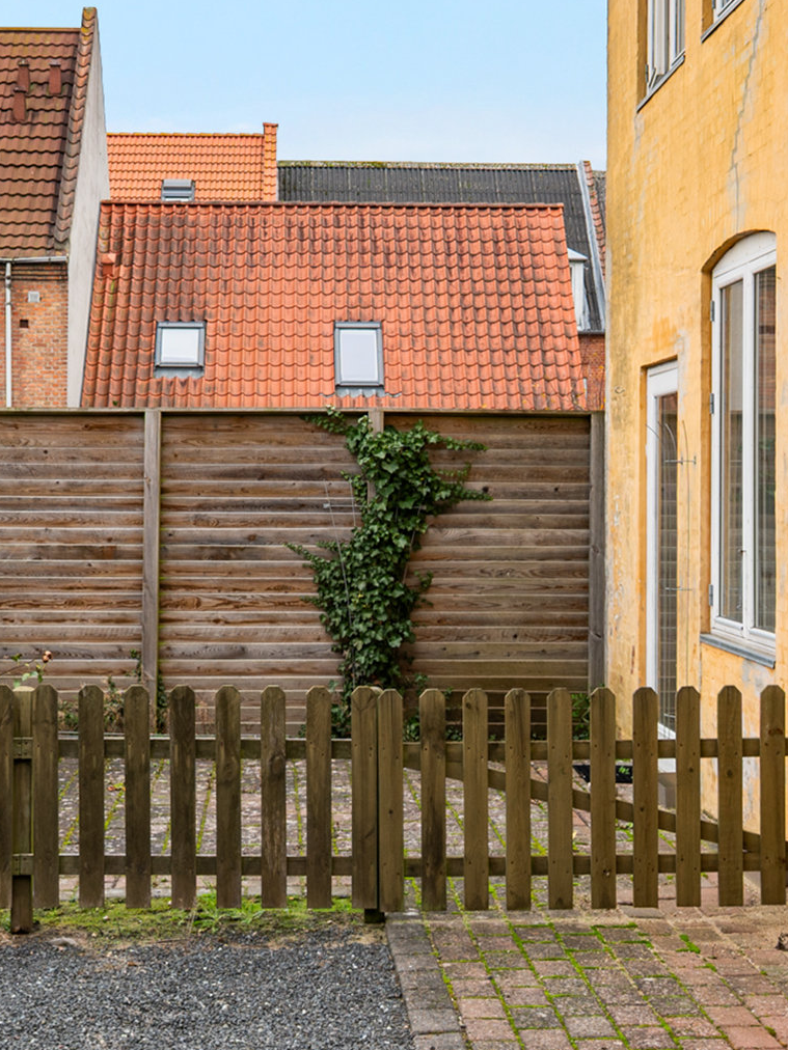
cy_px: 518
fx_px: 1773
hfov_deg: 25.0
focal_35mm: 58
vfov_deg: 33.0
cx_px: 348
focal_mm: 20.5
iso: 200
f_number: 8
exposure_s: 1/10
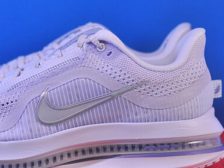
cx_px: 60
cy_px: 54
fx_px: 983
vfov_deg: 9.7
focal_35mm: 152
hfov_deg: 13.0
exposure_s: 1/320
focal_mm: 50
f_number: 2.8
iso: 250
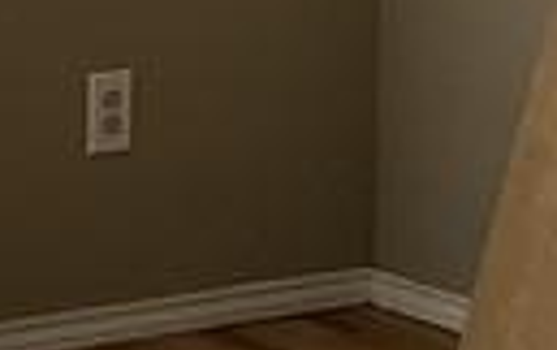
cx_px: 26
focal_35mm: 244
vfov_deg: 5.3
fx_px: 3709
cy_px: -186
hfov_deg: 8.5
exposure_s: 1/419
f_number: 1.8
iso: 25
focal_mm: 3
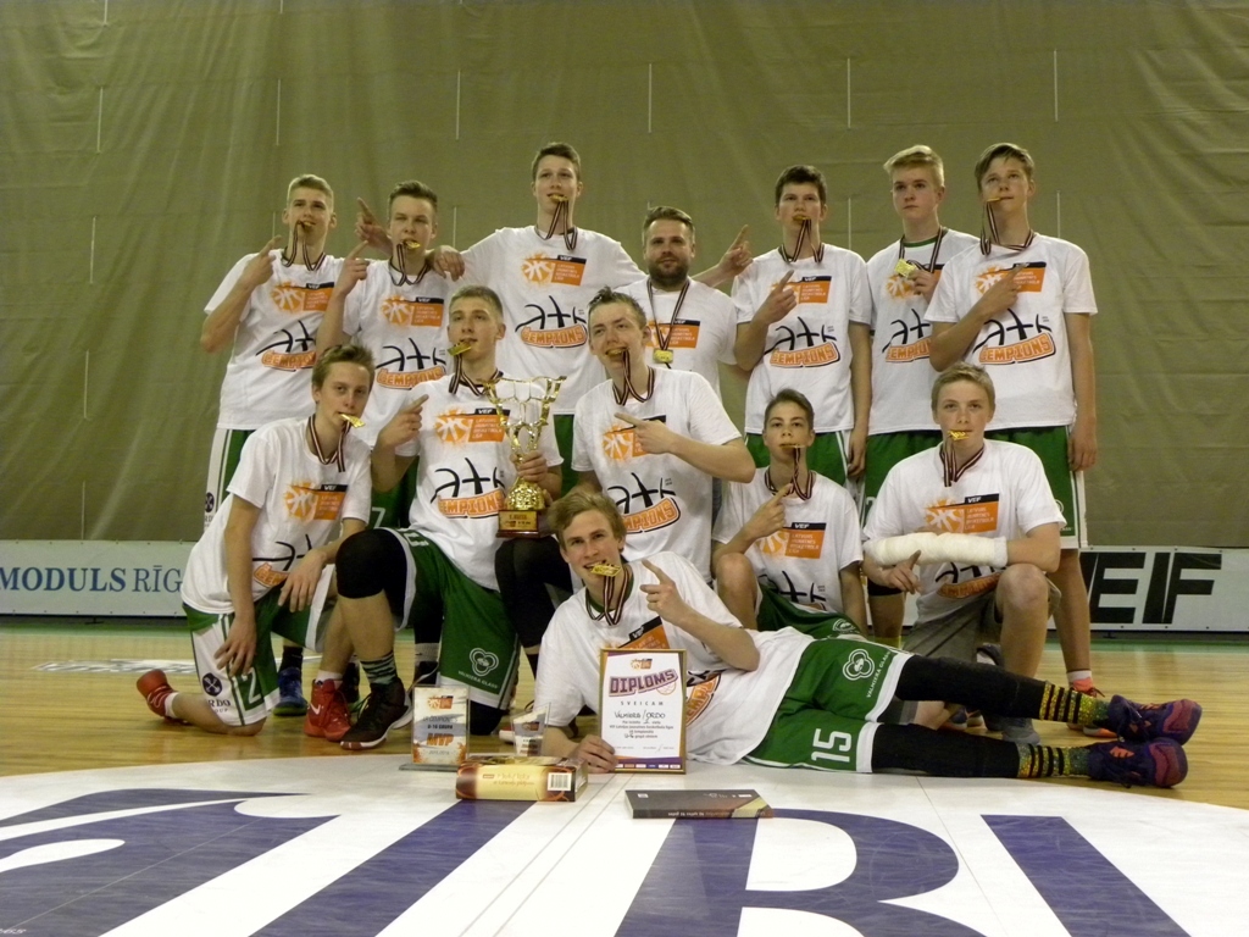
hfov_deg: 50.1
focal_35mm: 37
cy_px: 468
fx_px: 1335
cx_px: 624
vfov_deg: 38.7
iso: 400
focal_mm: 6.6
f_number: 3.2
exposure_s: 1/61.7
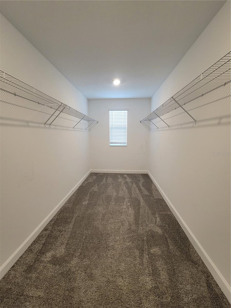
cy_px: 154
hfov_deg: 89.9
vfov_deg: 106.2
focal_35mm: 13
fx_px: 116
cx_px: 116
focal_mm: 2.2
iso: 250
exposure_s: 1/60
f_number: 2.2
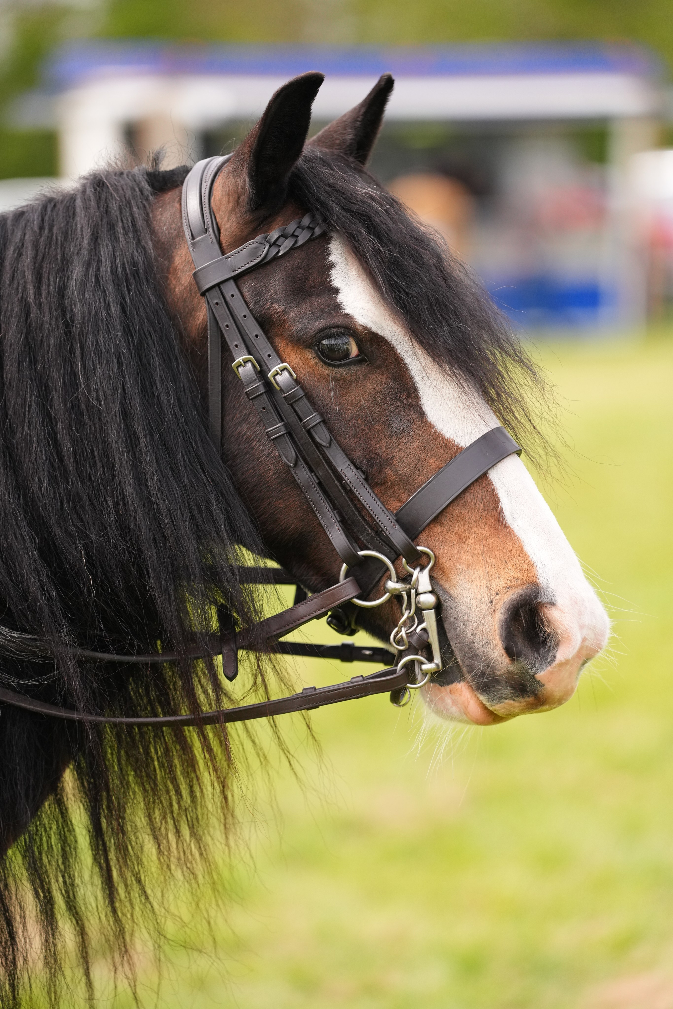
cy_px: 504
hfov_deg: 9.5
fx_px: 4049
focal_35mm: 144
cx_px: 336
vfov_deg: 14.2
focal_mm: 144.4
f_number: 2.8
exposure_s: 1/6400
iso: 1250
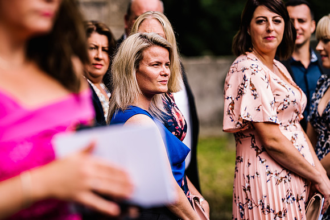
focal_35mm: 135
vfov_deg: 10.2
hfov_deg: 15.2
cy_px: 110
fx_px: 1238
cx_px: 165
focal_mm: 135
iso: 50
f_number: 3.2
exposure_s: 1/250
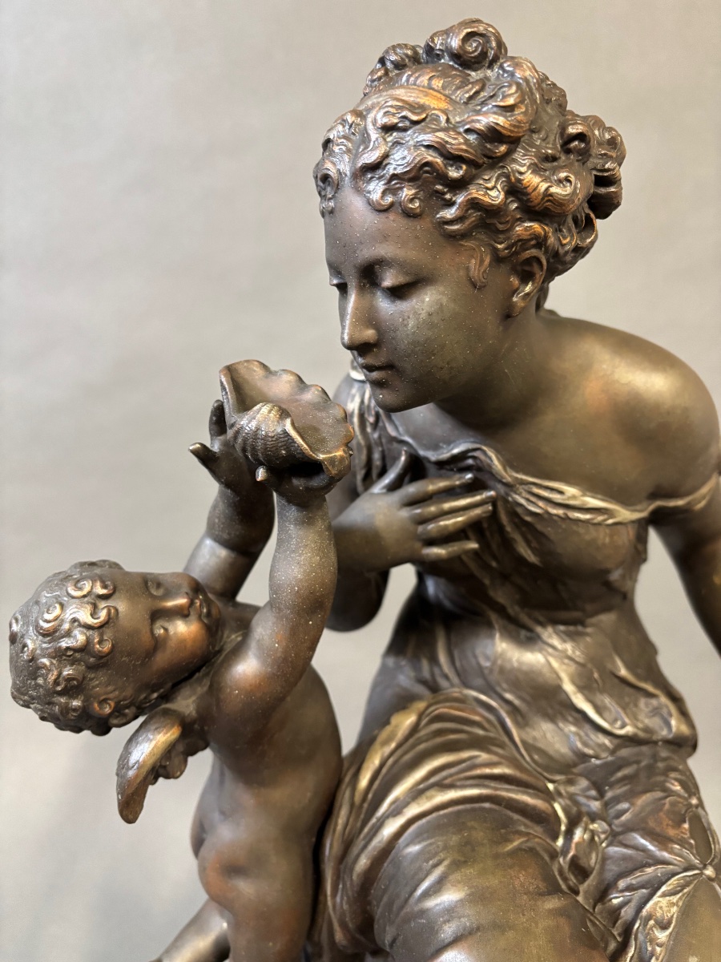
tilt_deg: -5.4
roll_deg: -4.5
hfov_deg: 53.1
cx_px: 360
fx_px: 722
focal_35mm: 26
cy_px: 481
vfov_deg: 67.3
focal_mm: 5.96
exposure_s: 1/25
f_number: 1.6
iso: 500
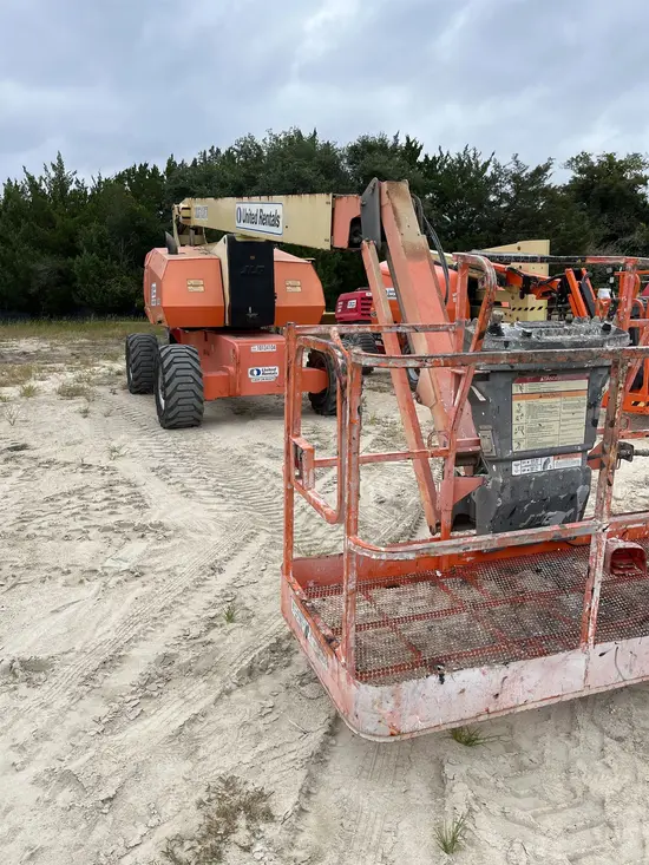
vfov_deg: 67.3
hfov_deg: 53.1
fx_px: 650
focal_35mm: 26
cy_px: 432
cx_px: 324
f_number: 1.6
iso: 50
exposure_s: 1/2268
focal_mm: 5.1
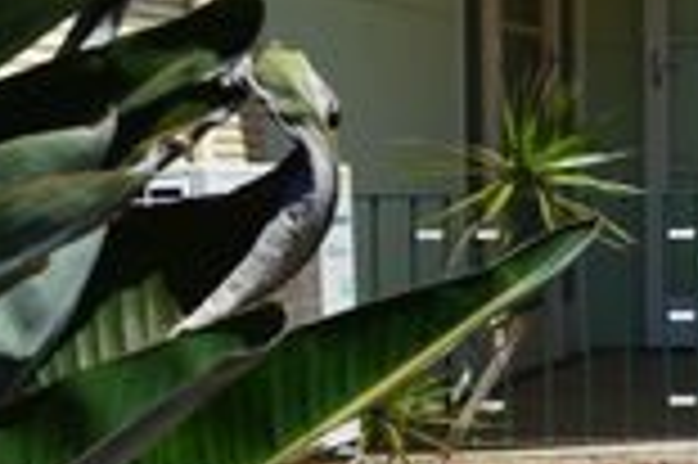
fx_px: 2199
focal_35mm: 114
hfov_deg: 17.0
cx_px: 892
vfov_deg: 12.0
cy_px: 227
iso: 250
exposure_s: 1/500
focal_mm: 25
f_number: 11
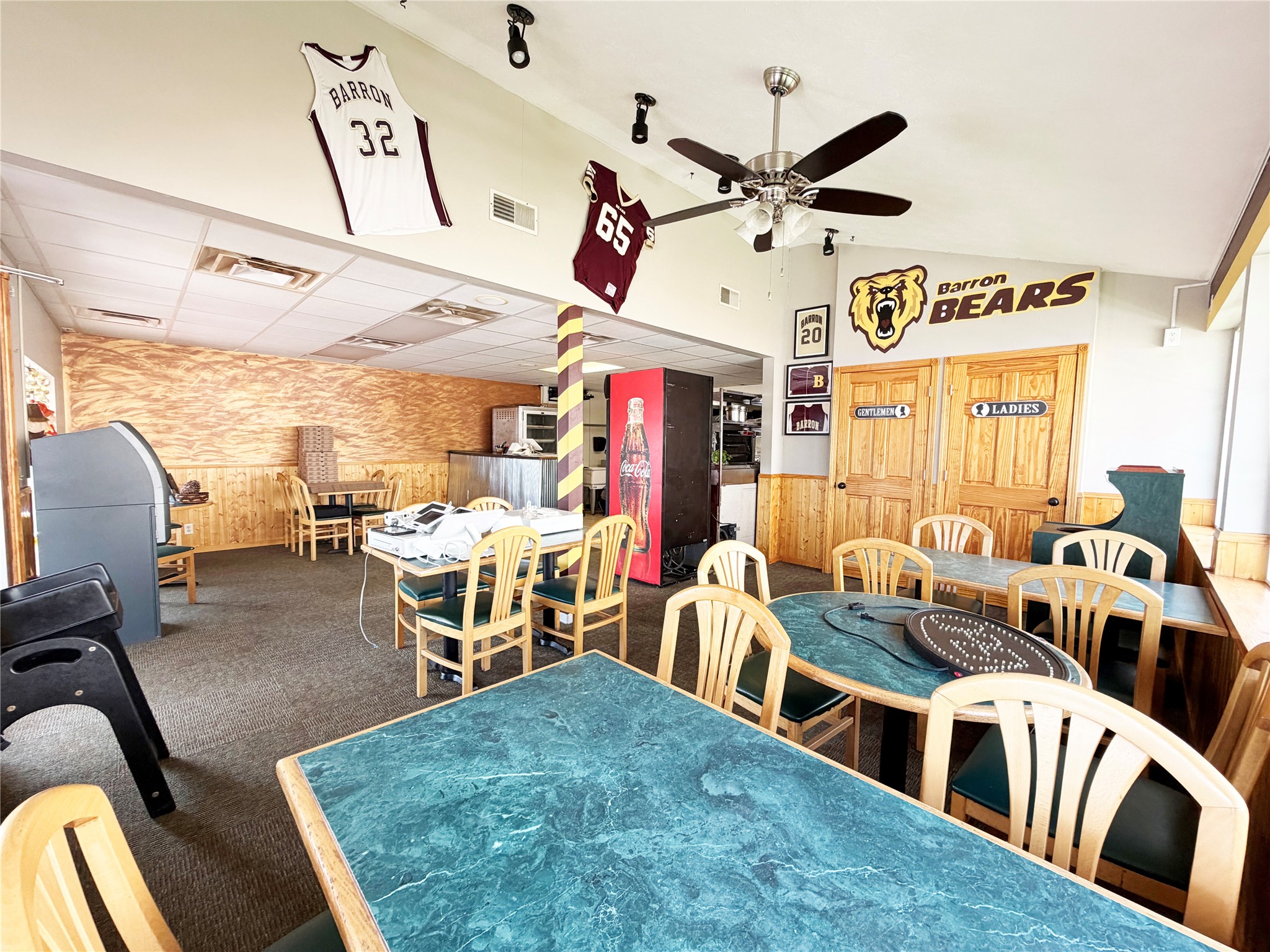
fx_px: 514
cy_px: 476
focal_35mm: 14
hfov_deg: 102.1
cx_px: 635
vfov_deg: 85.7
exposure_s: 1/121
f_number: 2.2
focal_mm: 2.22
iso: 125
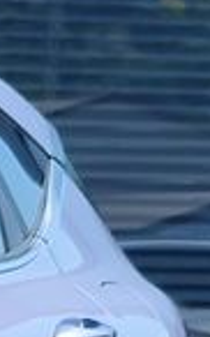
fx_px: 1835
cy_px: 637
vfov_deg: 9.9
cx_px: -1015
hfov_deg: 4.8
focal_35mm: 200
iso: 50
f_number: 1.69
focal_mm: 7.01
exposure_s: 1/689
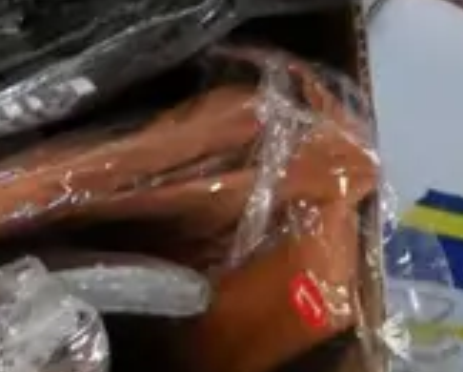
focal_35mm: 284
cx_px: -443
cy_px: 670
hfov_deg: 6.6
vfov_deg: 5.4
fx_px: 3896
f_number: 4.3
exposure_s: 1/60
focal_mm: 23
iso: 3200
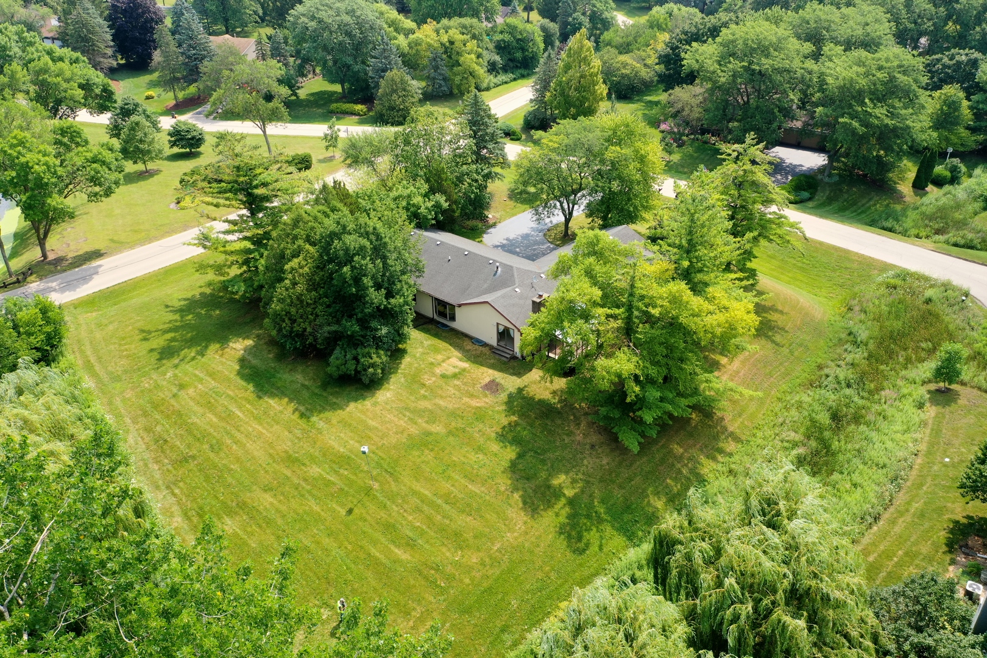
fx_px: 768
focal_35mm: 28
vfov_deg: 46.4
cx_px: 494
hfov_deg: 65.5
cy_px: 329
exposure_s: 1/200
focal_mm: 10.26
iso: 100
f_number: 5
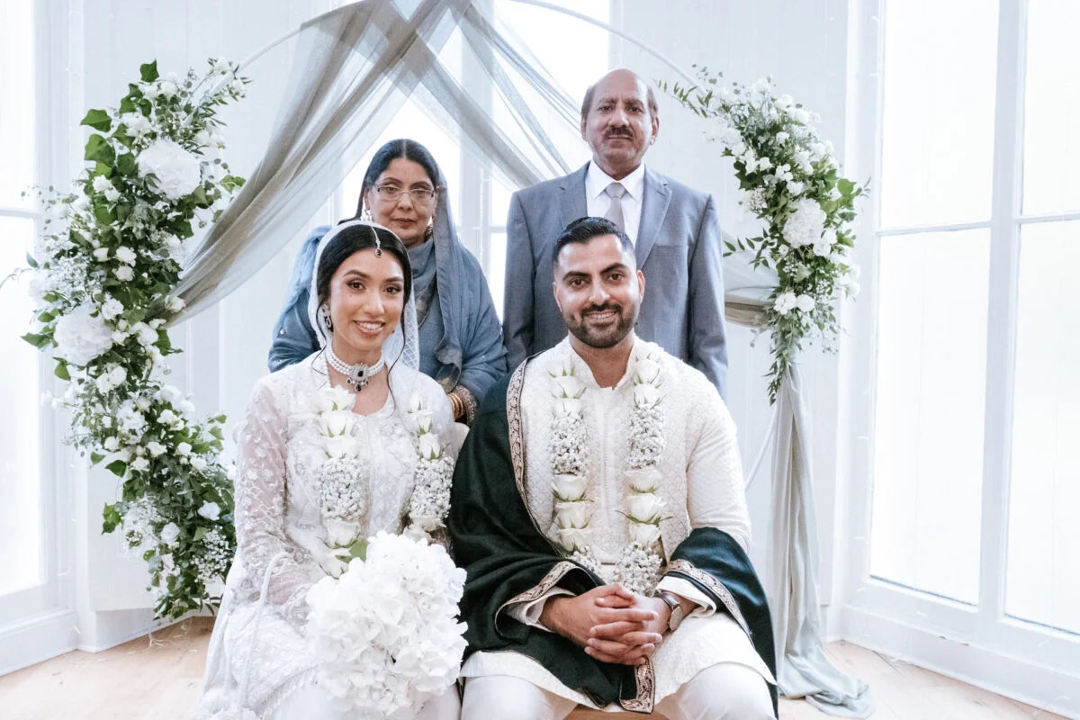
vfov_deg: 41.2
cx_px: 551
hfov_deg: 58.9
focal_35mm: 32
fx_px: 957
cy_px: 351
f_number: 7.1
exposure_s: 1/250
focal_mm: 20
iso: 10000
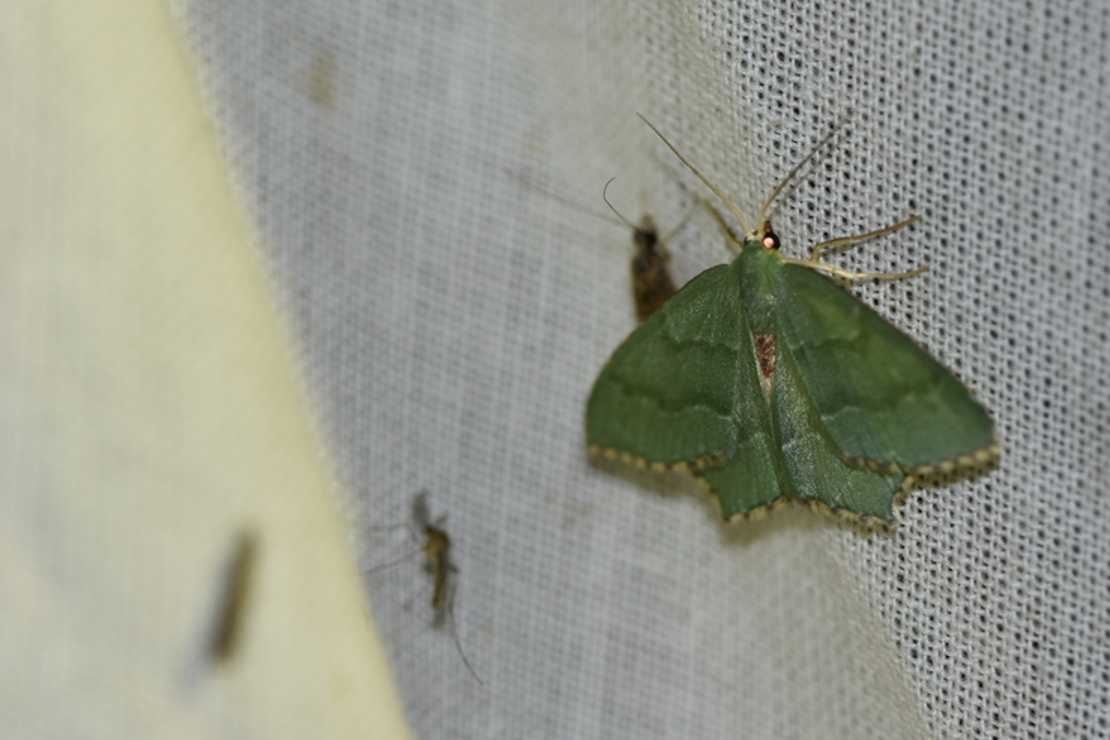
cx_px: 715
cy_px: 398
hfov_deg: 10.0
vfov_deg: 6.7
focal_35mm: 205
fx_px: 6311
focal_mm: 105
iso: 200
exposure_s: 1/30
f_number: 5.6
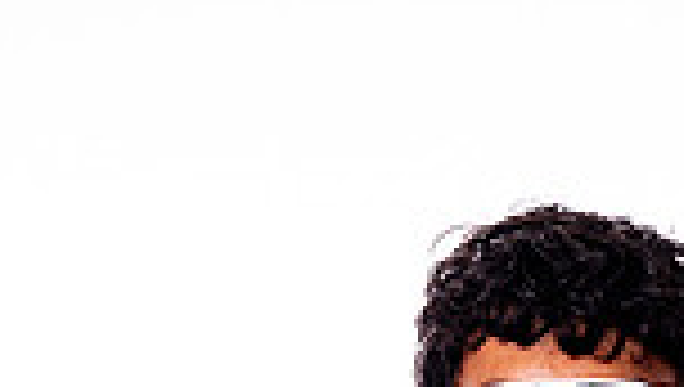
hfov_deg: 16.4
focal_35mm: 130
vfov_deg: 8.5
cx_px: 544
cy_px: 968
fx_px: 2361
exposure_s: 1/250
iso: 400
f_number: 8
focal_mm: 42
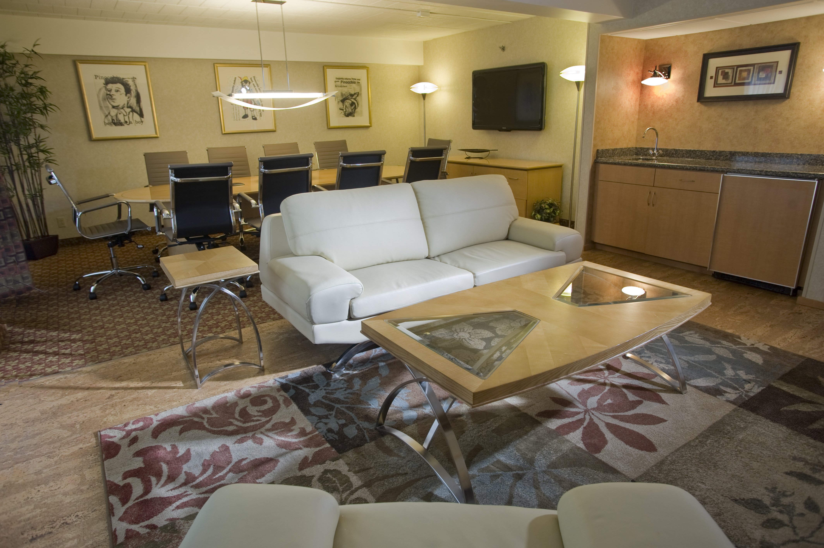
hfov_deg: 76.1
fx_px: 526
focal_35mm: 23
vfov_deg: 55.0
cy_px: 274
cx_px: 412
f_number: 5.6
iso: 400
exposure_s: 1/20
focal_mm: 23
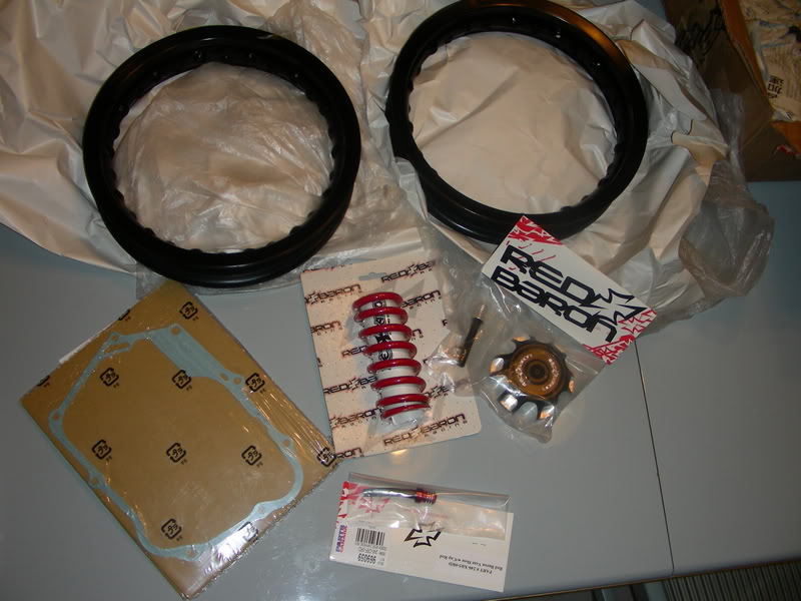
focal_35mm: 38
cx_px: 400
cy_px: 300
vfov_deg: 37.7
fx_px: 879
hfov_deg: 49.0
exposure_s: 1/60.1
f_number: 3.5
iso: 50
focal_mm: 6.3
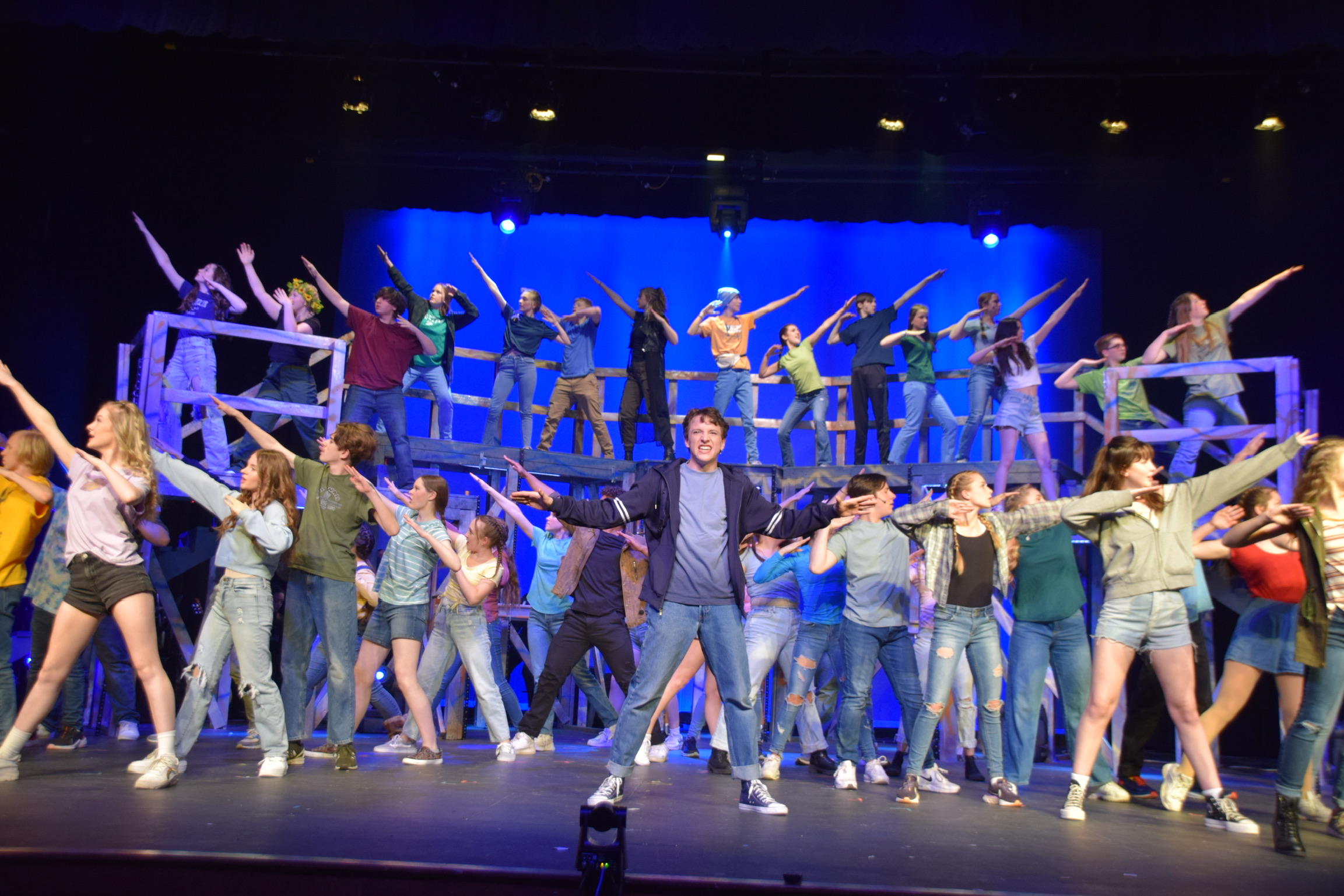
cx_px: 672
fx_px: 1456
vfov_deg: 34.2
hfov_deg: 49.6
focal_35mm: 39
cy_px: 448
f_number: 4
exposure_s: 1/60
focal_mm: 26
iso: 800
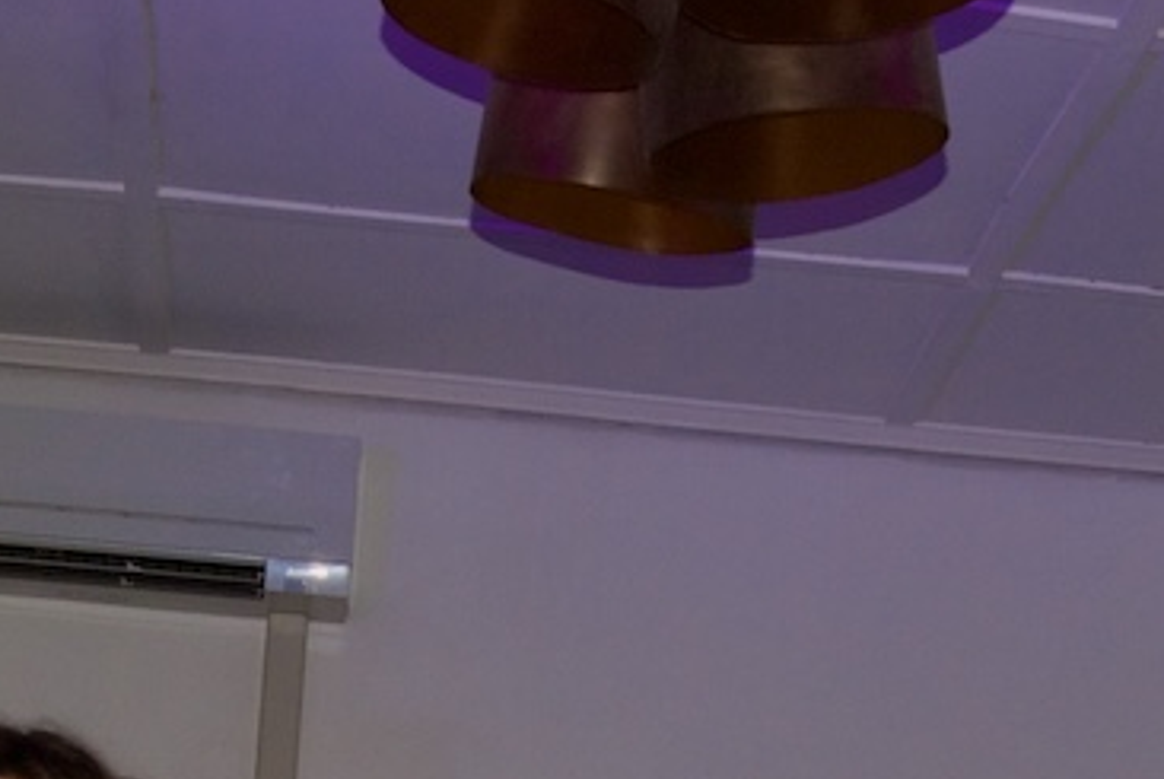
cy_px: 1162
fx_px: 3820
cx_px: 531
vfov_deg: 11.2
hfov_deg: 17.3
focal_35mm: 118
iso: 400
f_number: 5.6
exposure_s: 1/60
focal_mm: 24
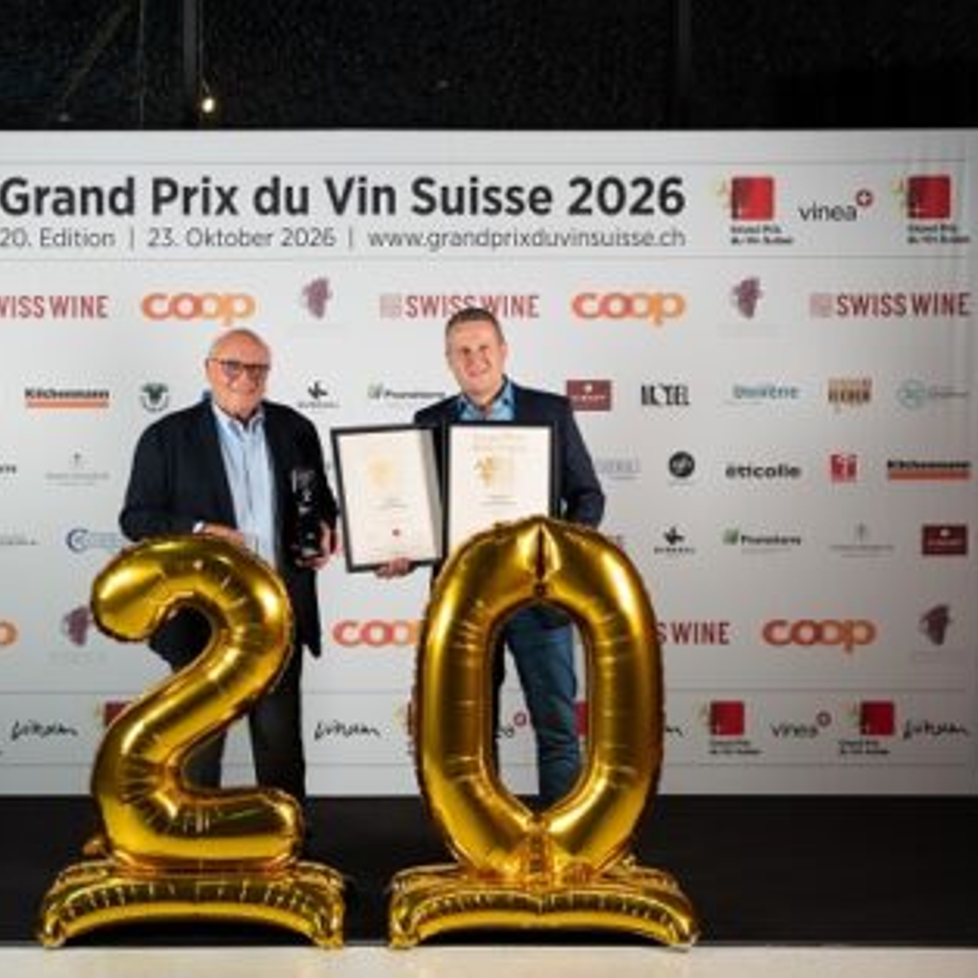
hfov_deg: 32.6
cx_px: 343
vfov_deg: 32.8
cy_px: 495
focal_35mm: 52
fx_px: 1662
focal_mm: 40
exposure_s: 1/125
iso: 500
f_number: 3.5
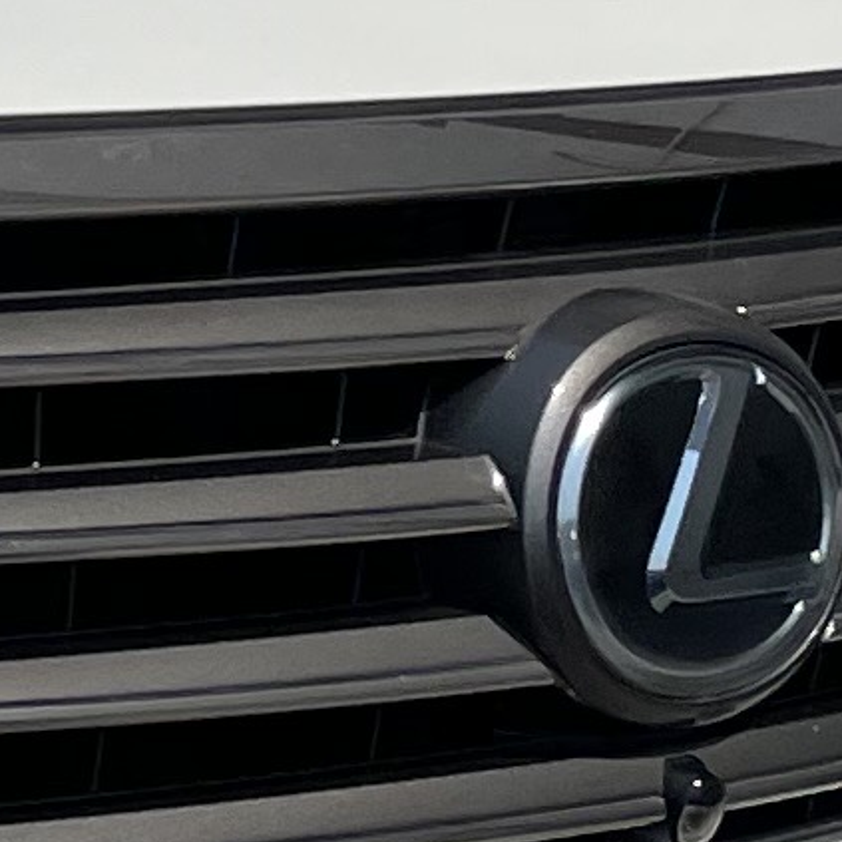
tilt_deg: -8.8
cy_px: 599
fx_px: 6027
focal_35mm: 219
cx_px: -1608
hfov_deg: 7.2
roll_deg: -2.2
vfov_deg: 8.0
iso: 32
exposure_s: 1/6897
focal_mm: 4.2
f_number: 1.6
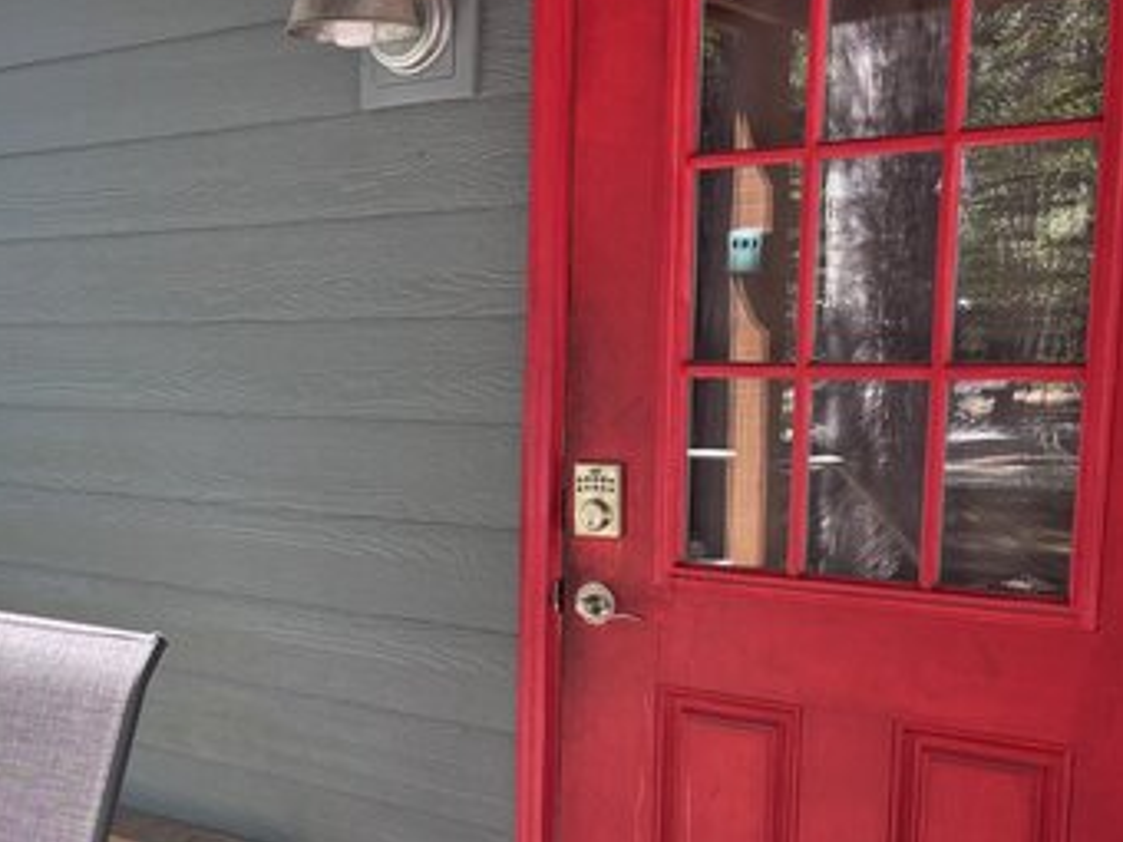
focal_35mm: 49
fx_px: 1590
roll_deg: +0.9
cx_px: 192
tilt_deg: -8.5
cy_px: 581
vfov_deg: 29.4
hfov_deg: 37.2
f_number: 1.6
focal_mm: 5.96
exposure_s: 1/172
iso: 50
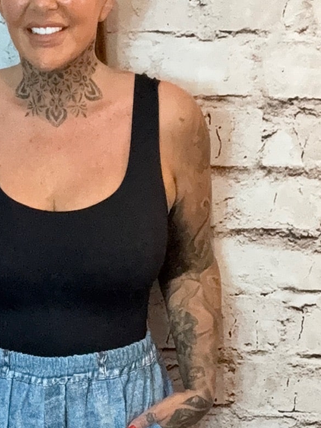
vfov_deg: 24.3
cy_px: 352
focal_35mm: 79
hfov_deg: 18.3
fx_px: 977
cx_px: 21
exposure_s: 1/50
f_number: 1.9
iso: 320
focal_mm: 2.69
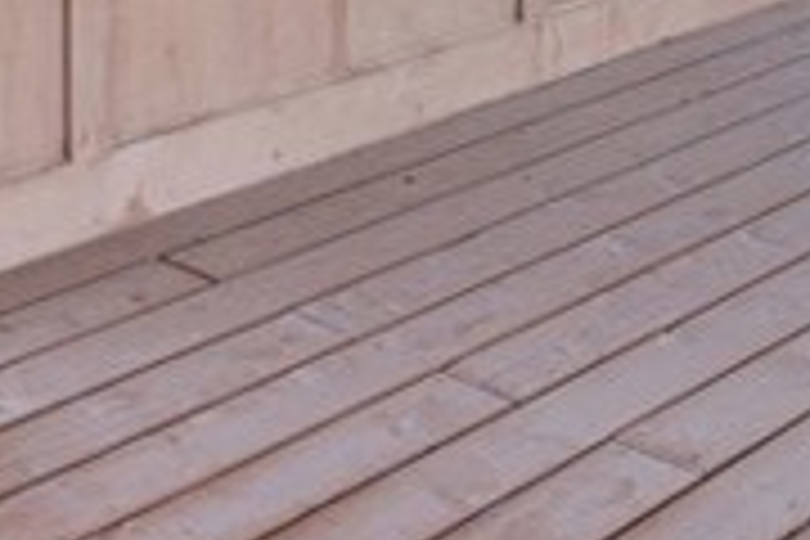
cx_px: 207
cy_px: -490
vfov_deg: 13.2
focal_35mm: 91
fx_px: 2047
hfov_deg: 22.2
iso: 100
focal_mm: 16
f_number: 13
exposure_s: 1/10
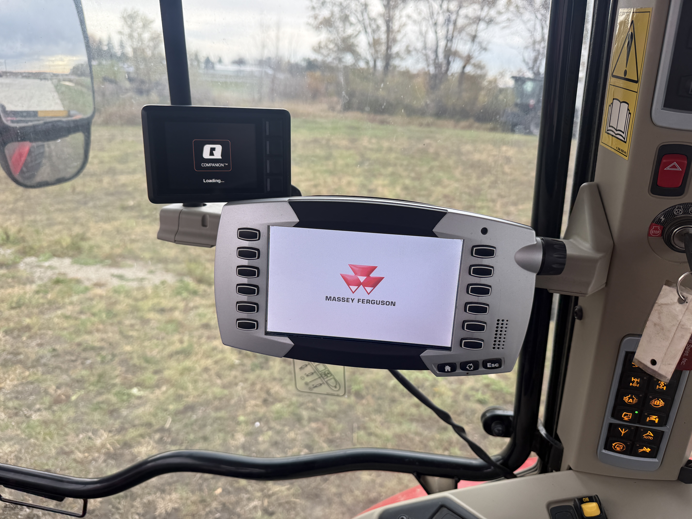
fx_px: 480
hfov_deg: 71.6
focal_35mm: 24
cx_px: 346
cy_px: 260
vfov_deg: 56.8
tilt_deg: -20.0
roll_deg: -3.7
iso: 80
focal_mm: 6.76
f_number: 1.78
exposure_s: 1/326
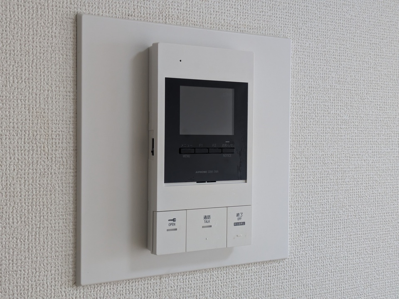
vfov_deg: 28.6
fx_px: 588
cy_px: 150
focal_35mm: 51
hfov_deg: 37.5
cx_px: 200
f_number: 1.89
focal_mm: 5.43
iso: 113
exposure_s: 1/120
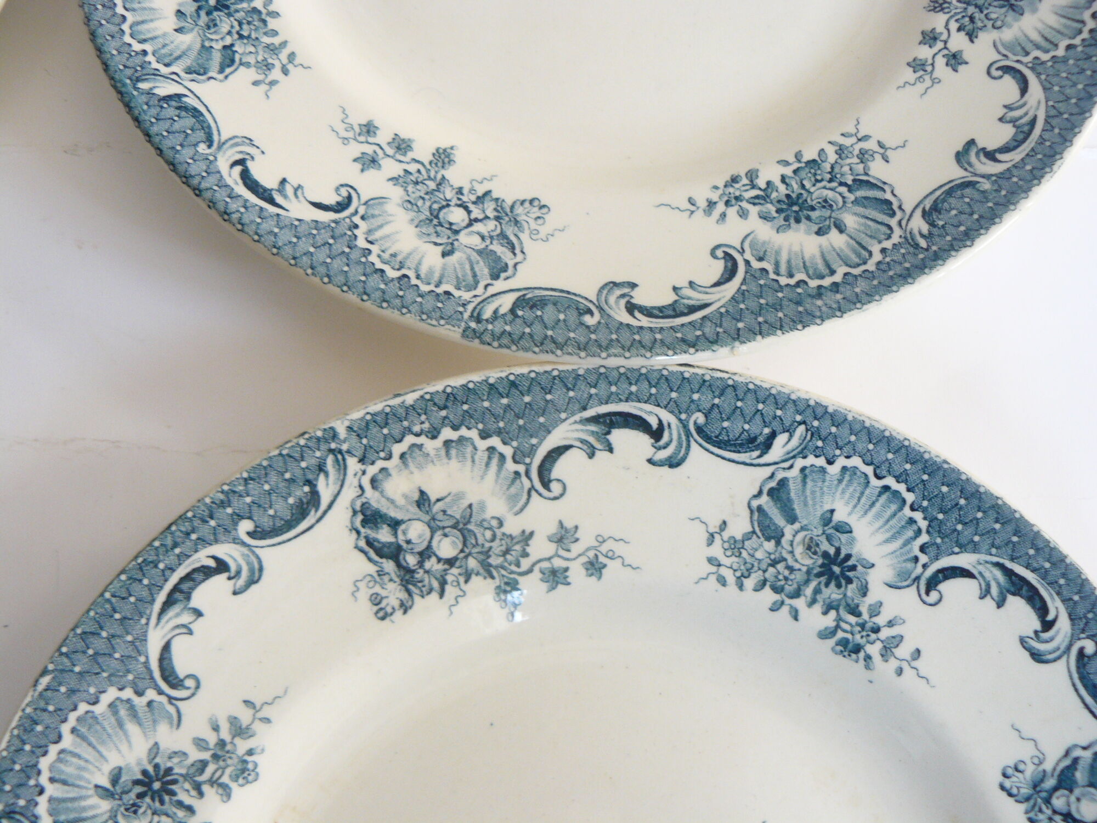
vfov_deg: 39.7
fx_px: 1141
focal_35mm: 36
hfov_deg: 51.4
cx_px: 548
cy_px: 412
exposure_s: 1/30
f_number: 2.8
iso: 200
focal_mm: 6
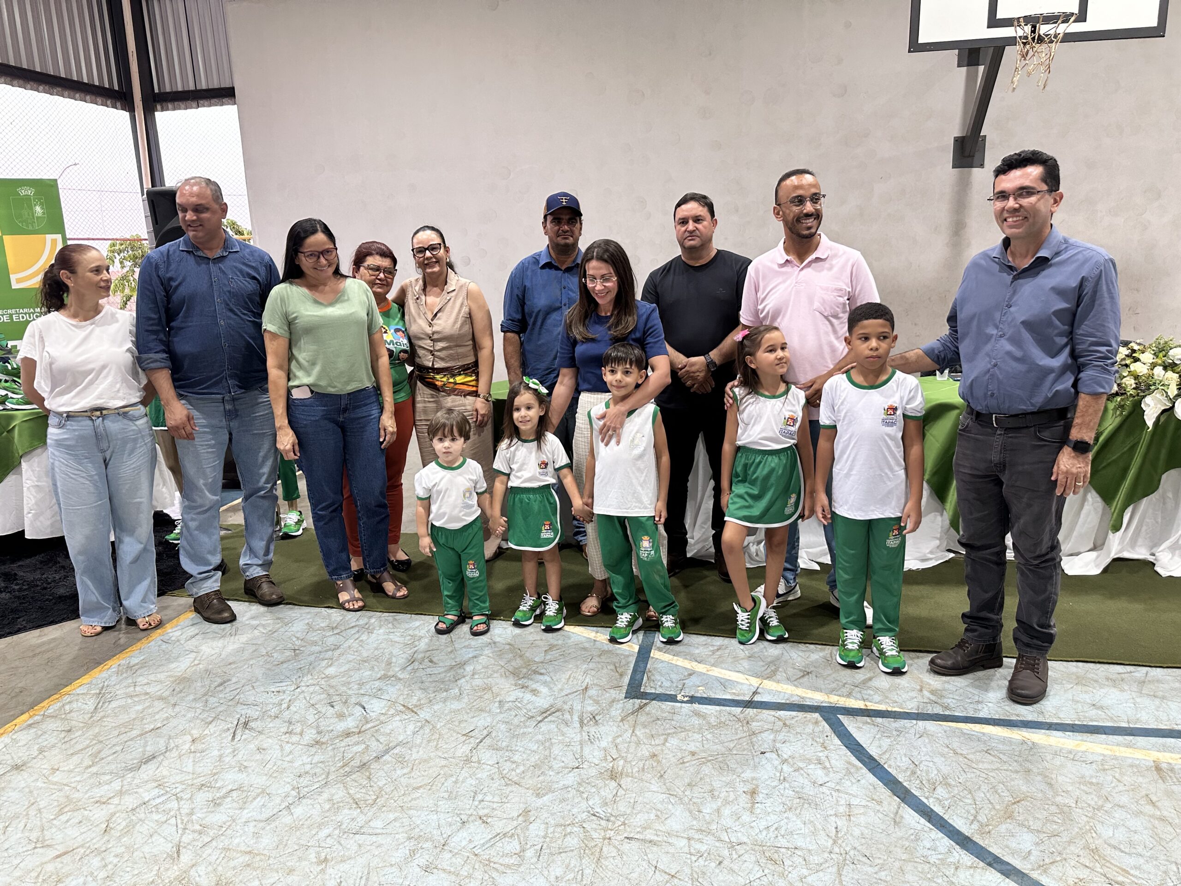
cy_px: 443
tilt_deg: -12.1
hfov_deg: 71.6
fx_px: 819
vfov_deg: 56.8
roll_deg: +1.5
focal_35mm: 24
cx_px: 590
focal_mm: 6.86
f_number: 1.78
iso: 200
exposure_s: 1/120
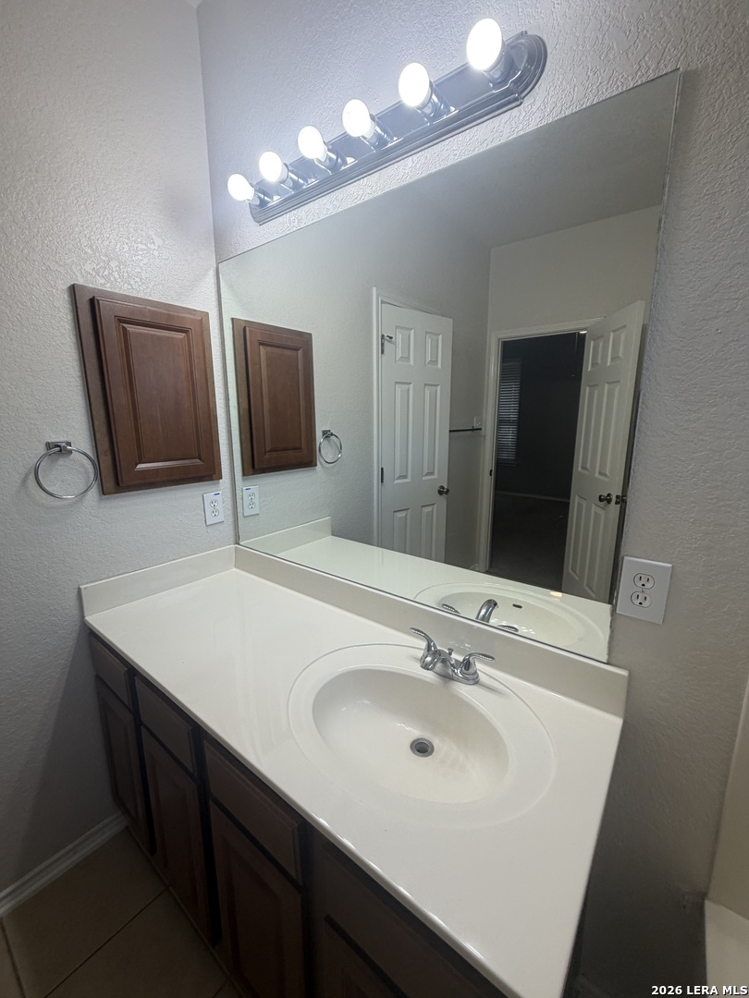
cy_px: 499
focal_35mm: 14
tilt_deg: -9.4
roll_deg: -0.3
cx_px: 374
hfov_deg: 85.7
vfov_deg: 102.1
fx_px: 404
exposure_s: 1/120
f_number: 2.2
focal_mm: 2.22
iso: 64
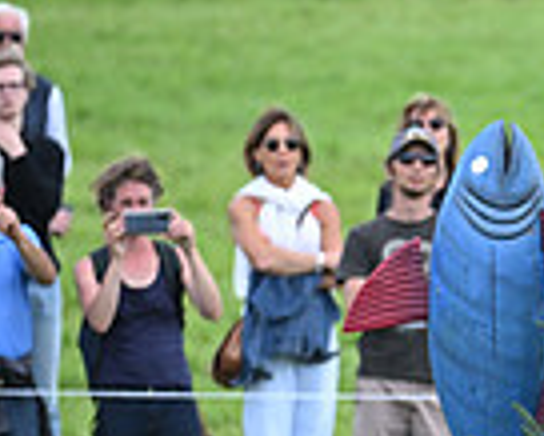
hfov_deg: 1.7
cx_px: 1084
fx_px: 17997
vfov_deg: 1.4
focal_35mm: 1117
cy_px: 98
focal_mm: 280
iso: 900
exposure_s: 1/1600
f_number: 5
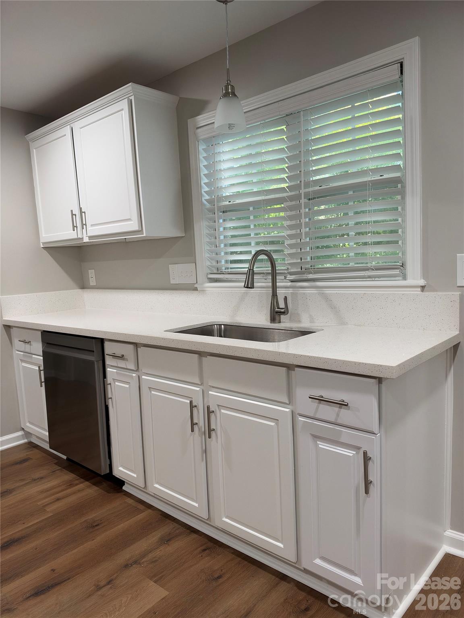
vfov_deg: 71.6
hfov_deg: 56.8
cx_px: 232
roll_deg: +1.9
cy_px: 309
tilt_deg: -5.3
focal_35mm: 24
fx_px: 429
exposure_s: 1/120
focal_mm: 6.93
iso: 250
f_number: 1.8
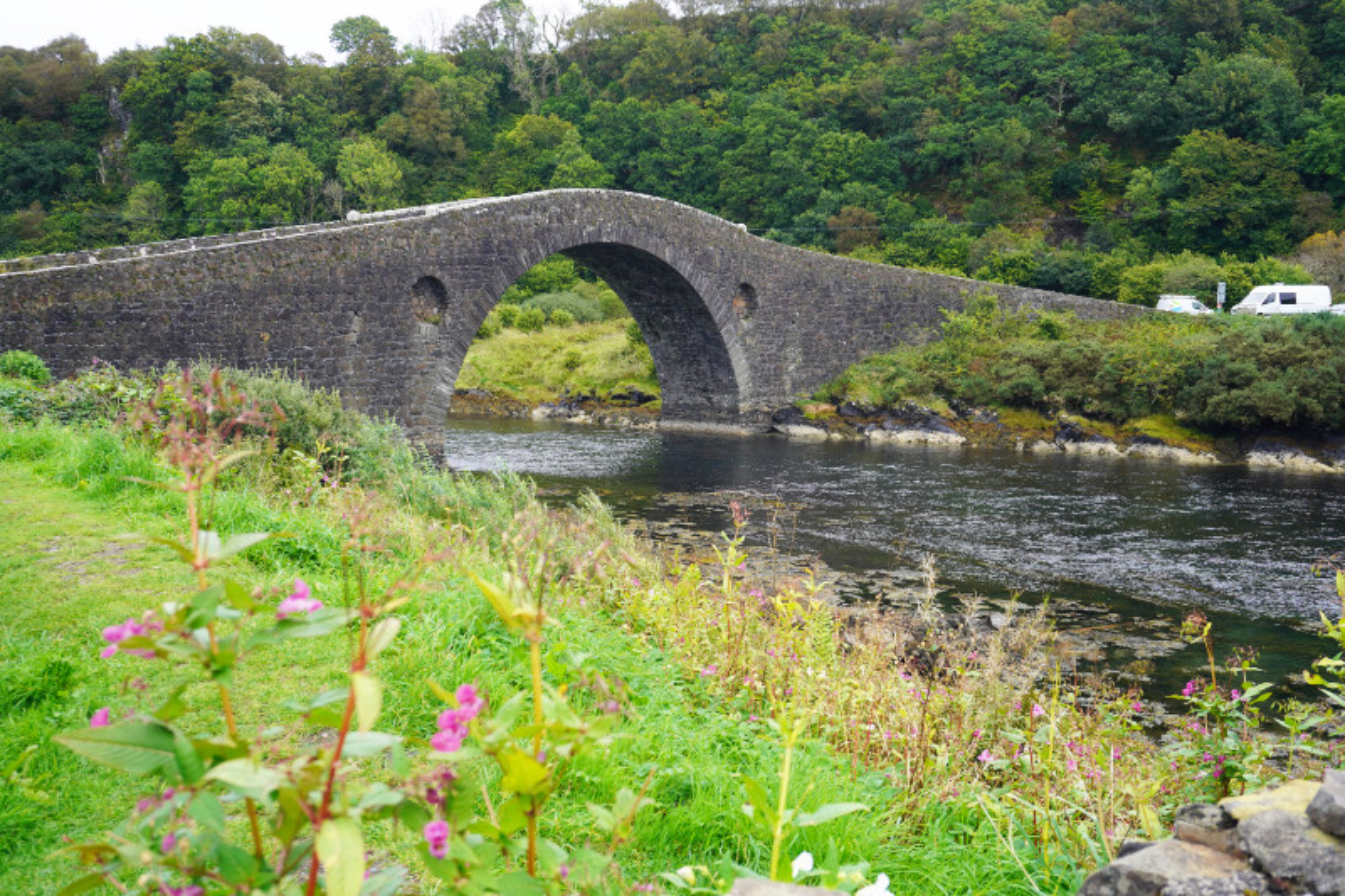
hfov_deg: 55.1
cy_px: 448
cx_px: 672
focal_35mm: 34
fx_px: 1289
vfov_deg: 38.3
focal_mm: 23
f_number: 5
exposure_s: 1/80
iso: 100
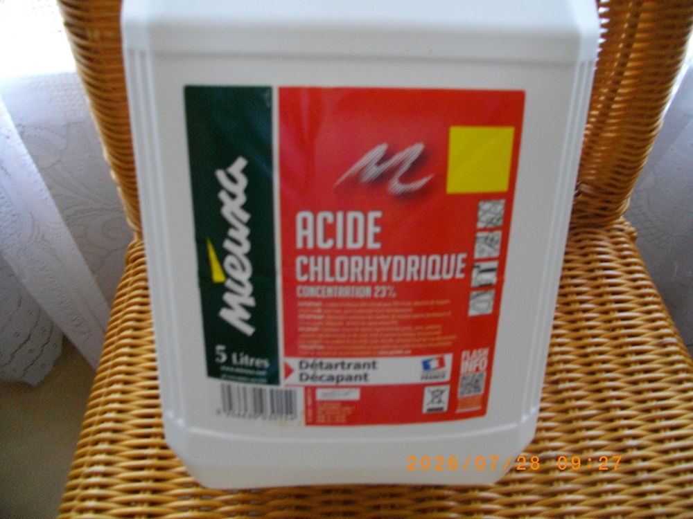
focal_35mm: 32
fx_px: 641
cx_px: 346
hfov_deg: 56.8
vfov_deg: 44.2
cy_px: 260
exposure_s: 1/50
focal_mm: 5.7
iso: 296
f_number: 2.9
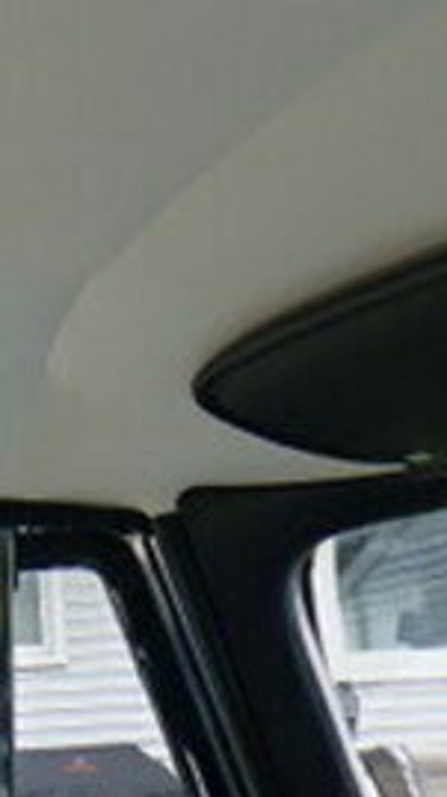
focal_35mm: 146
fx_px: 3081
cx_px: -71
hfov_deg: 8.2
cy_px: -207
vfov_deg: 14.2
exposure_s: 1/100
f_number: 3.2
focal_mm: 5.4
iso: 100
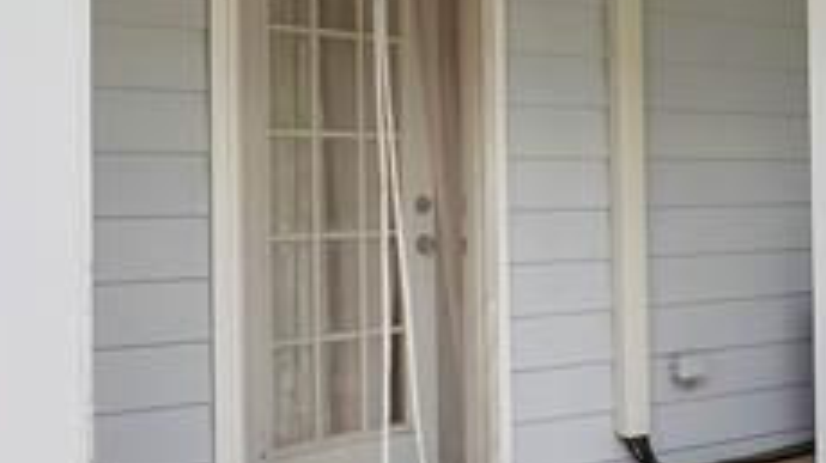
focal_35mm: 56
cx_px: 639
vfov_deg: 21.4
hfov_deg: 36.2
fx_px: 1226
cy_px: 219
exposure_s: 1/400
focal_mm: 12
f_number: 9
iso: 500
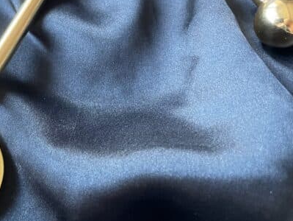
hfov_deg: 37.4
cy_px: 66
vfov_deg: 28.9
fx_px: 424
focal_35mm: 50
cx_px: 82
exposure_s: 1/40
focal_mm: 4.2
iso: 640
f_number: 1.6
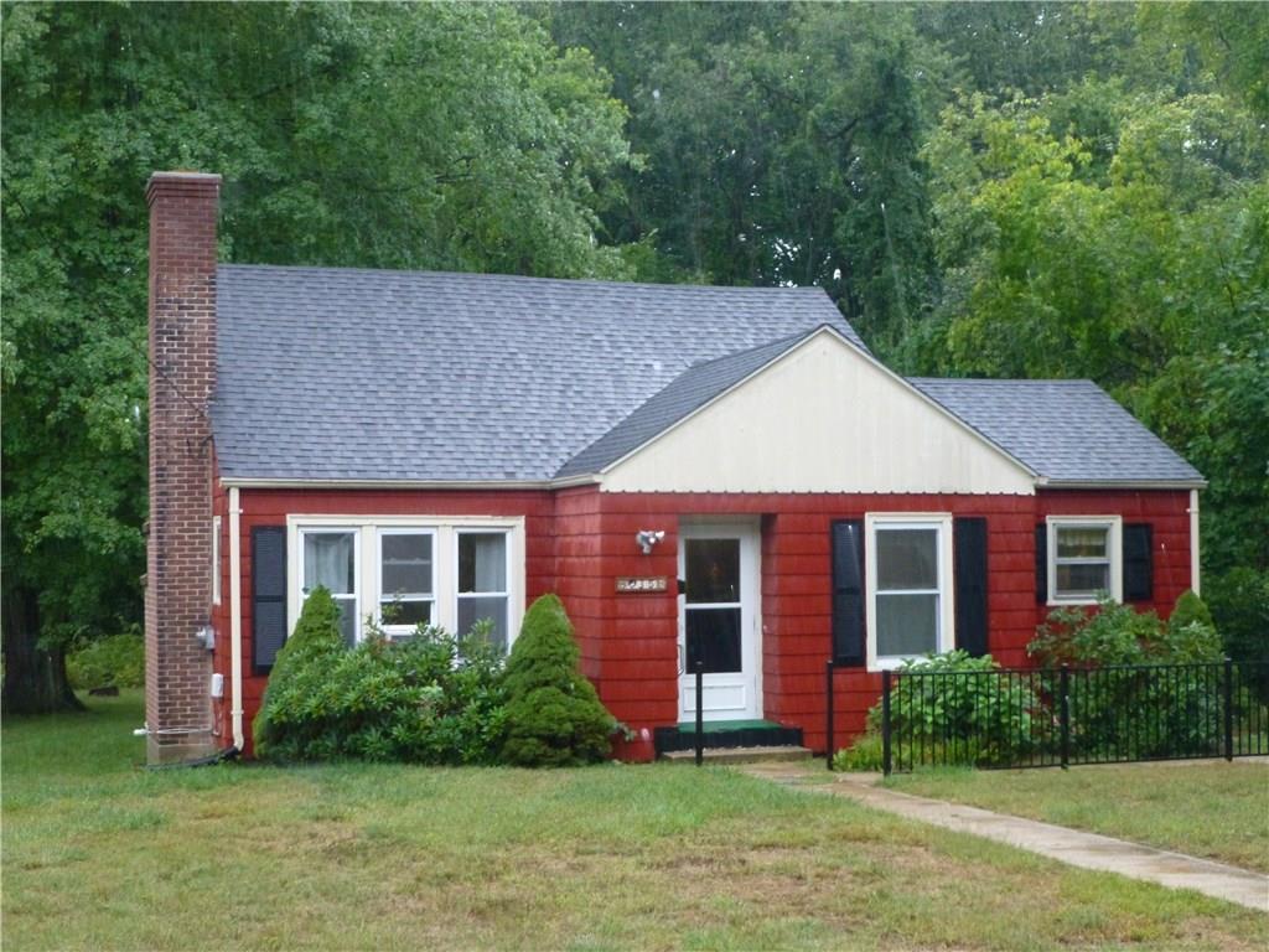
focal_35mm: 54
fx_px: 1980
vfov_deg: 27.0
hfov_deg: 35.5
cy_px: 476
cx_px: 634
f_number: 4.6
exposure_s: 1/60
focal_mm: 9.7
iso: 640
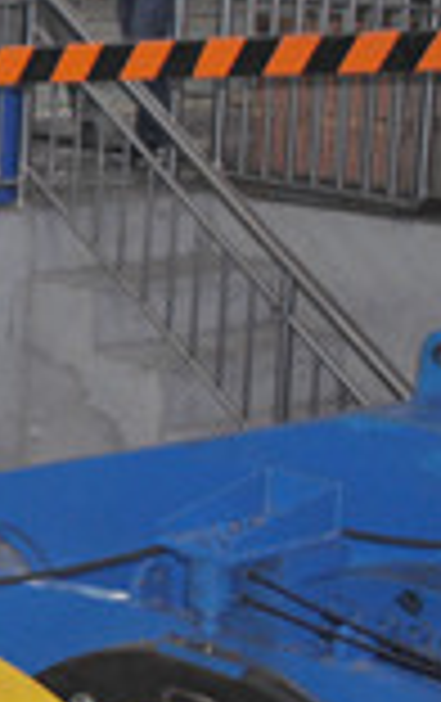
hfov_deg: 8.5
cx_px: -724
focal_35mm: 138
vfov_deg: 15.1
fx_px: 2644
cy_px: 252
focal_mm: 22
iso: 200
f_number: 3.8
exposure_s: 1/60
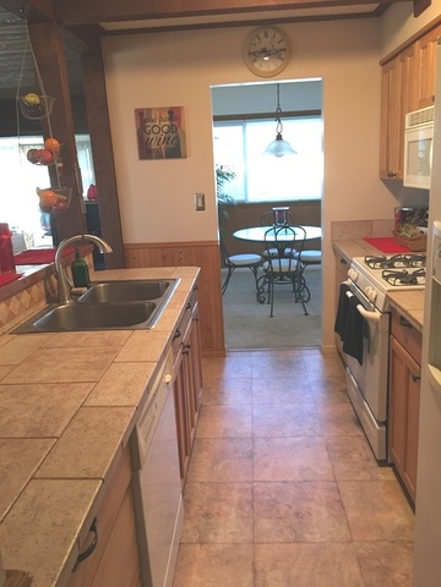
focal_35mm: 29
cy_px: 294
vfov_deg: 61.7
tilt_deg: -13.2
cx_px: 220
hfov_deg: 48.2
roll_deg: +2.7
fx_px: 493
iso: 64
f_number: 2.2
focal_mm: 4.15
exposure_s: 1/15
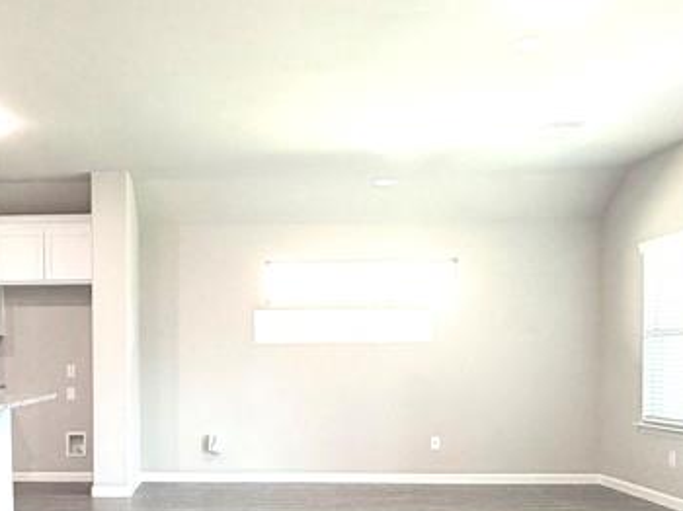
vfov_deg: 34.5
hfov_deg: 44.4
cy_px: 373
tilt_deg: -1.1
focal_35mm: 41
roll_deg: +0.7
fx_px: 808
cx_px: 180
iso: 160
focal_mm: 2.22
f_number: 2.2
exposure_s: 1/60
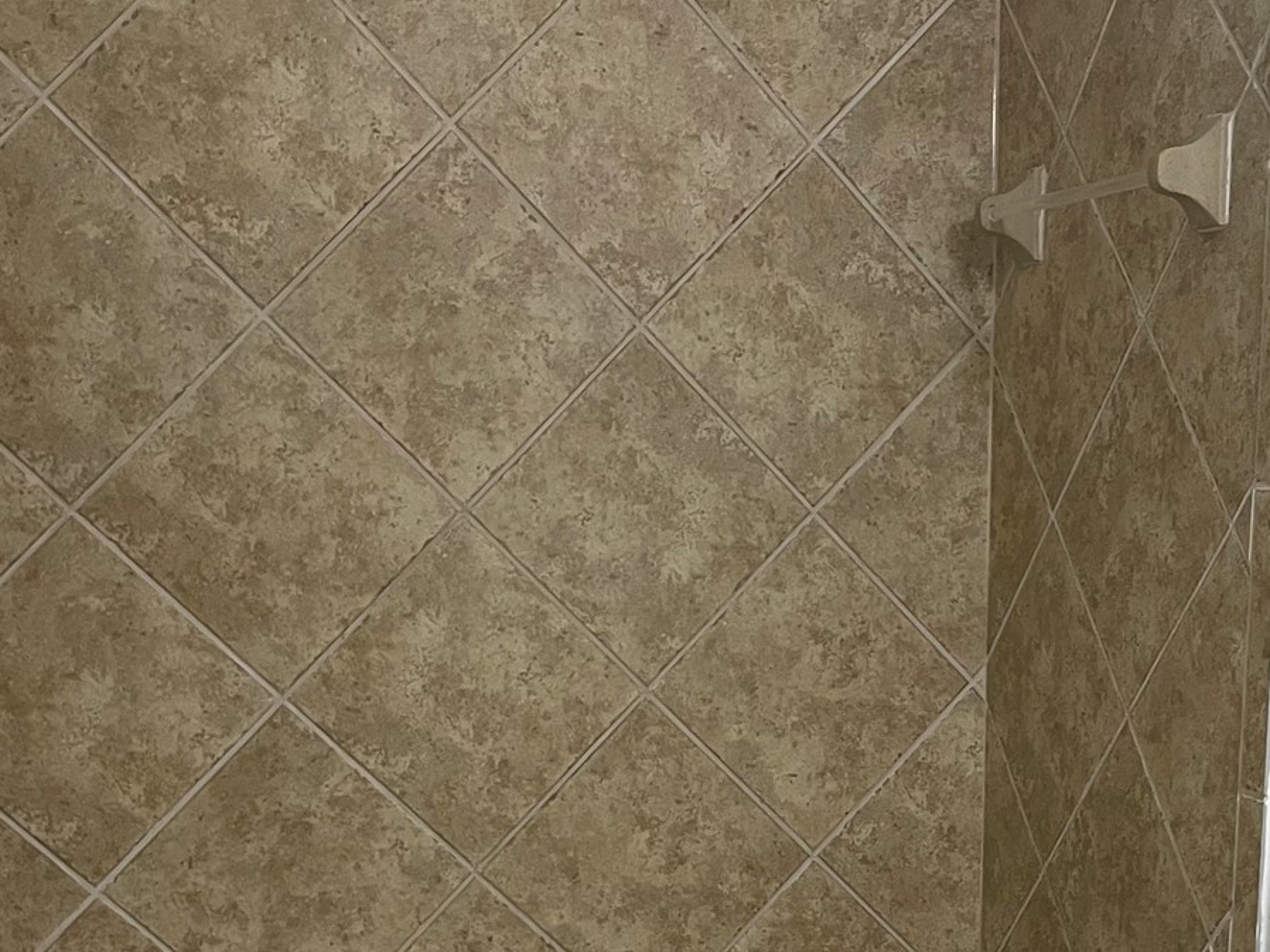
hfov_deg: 33.4
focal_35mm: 57
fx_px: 2092
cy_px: 908
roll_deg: -1.1
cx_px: 860
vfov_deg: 24.7
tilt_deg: -12.1
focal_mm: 5.1
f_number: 1.6
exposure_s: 1/60
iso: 125
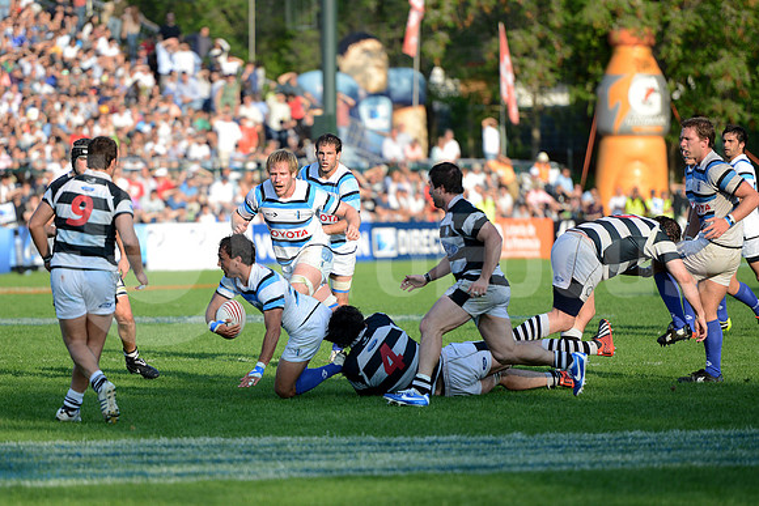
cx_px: 380
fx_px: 4112
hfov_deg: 10.5
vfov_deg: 7.0
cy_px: 253
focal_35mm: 195
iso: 320
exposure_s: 1/1250
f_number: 2.8
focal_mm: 195
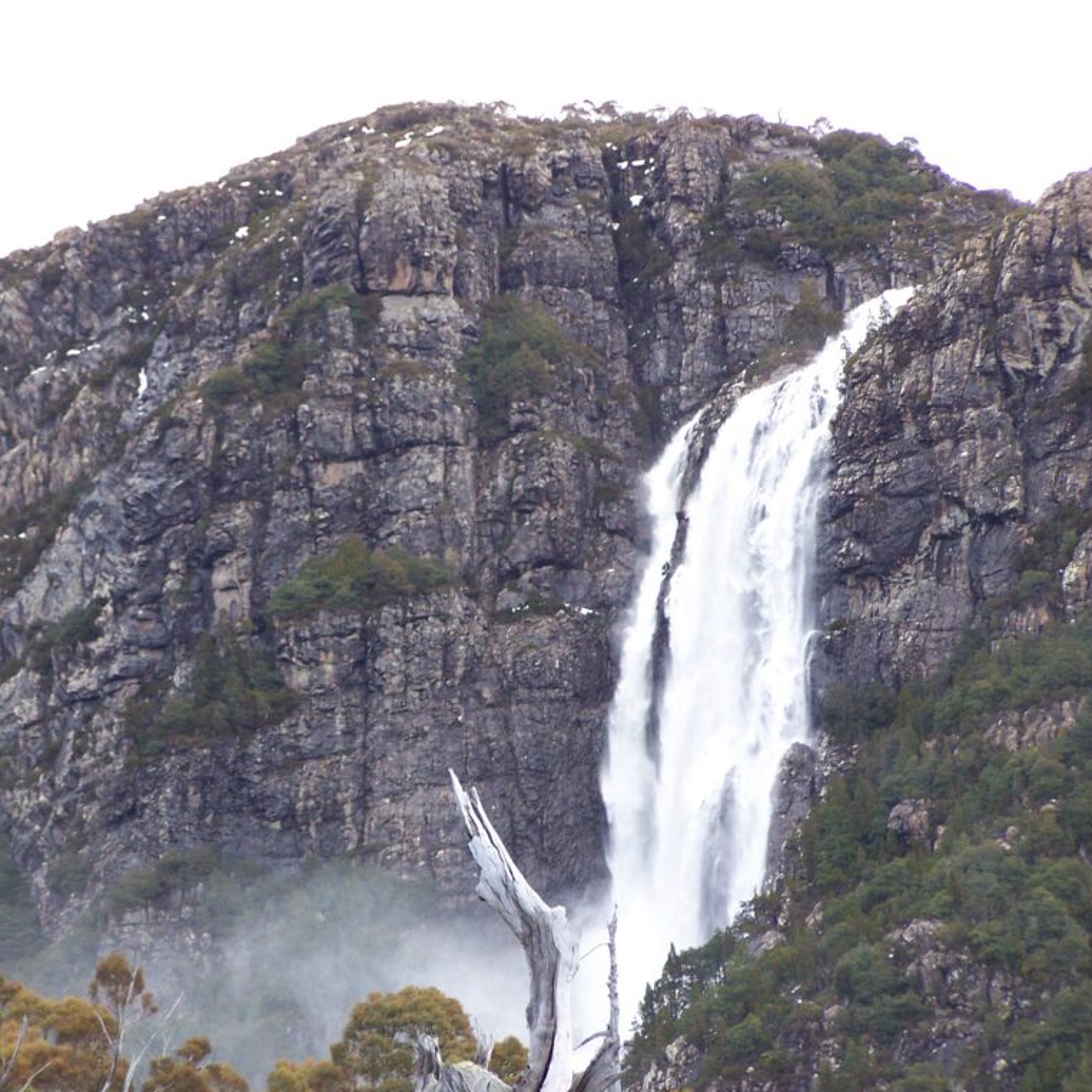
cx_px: 389
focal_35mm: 165
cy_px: 546
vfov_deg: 10.6
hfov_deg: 10.6
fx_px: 5889
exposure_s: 1/200
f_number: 3.2
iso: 160
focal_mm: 23.1
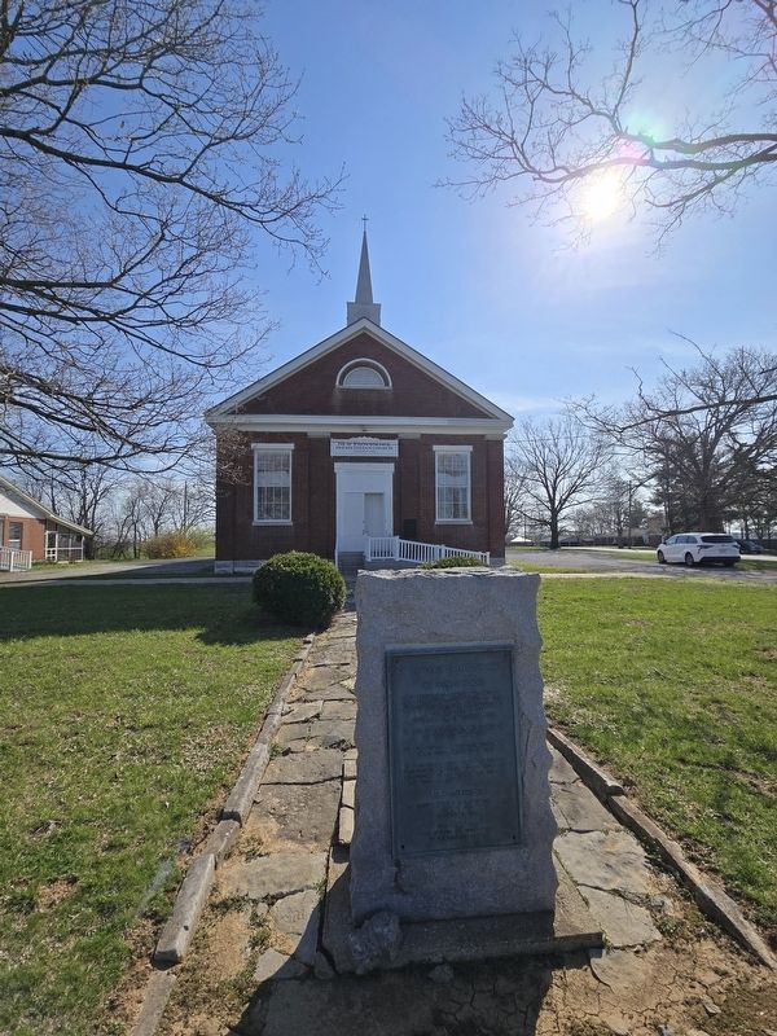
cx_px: 388
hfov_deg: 89.9
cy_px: 518
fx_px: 389
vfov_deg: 106.2
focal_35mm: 13
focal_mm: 2.2
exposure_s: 1/4314
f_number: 2.2
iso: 50
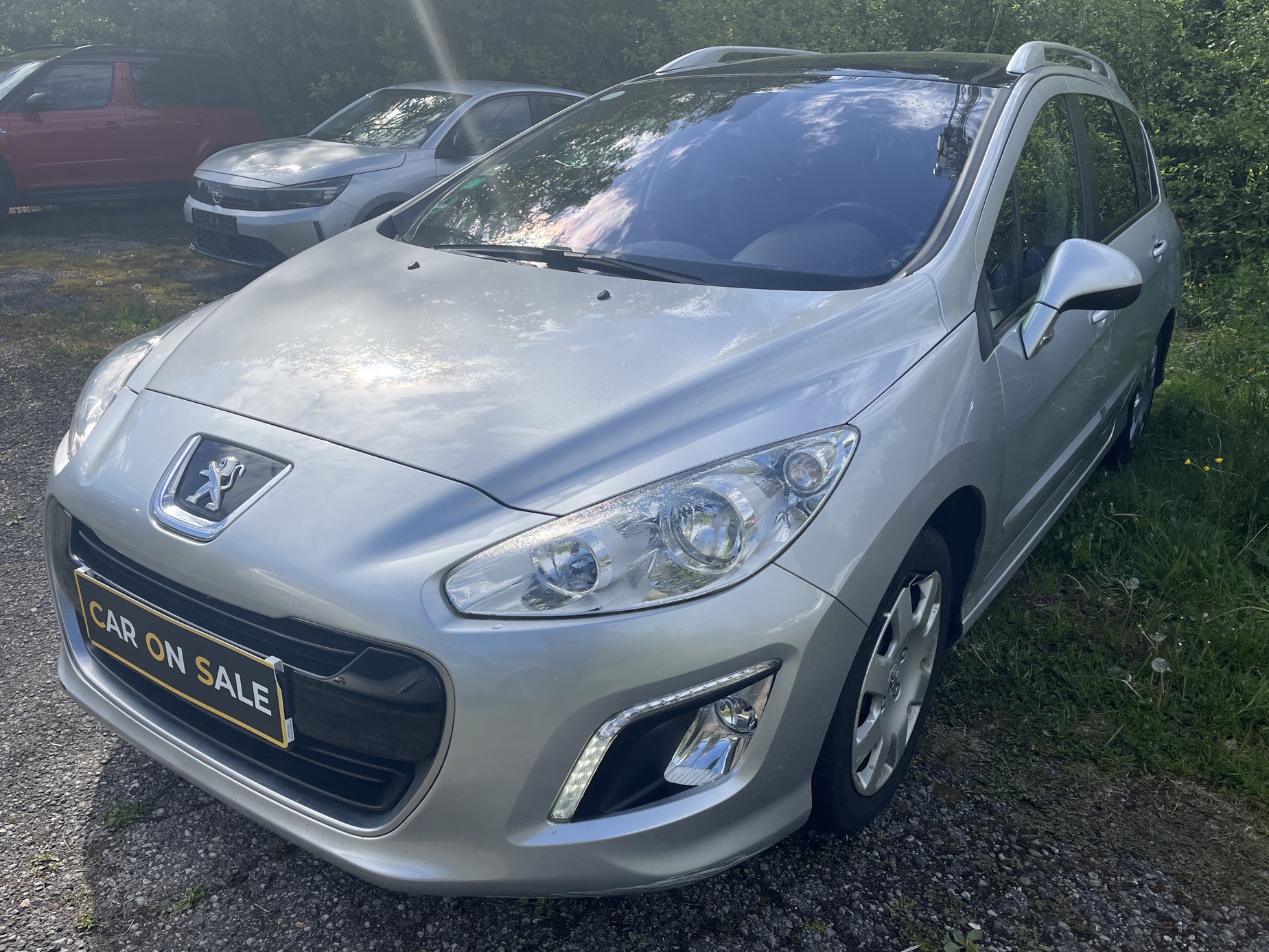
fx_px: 990
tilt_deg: -17.6
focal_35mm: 27
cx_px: 629
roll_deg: -1.3
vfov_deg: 51.4
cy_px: 486
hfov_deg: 65.3
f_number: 1.6
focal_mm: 5.1
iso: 50
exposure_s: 1/3049
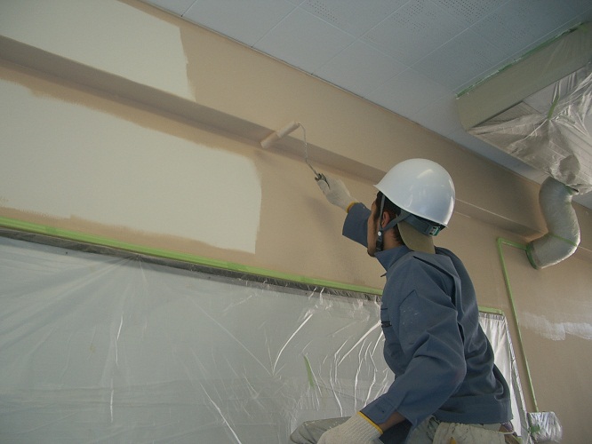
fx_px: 599
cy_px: 222
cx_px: 296
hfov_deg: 52.6
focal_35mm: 35
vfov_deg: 40.7
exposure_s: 1/100
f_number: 2.6
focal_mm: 5.8
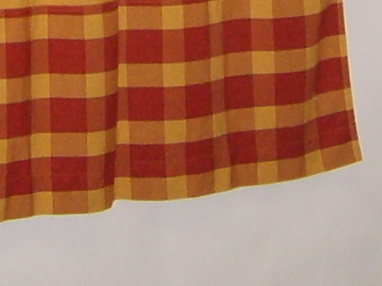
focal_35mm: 211
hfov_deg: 9.3
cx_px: 14
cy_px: -371
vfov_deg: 6.7
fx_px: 2328
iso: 150
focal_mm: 5.8
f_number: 2.8
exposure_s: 1/45
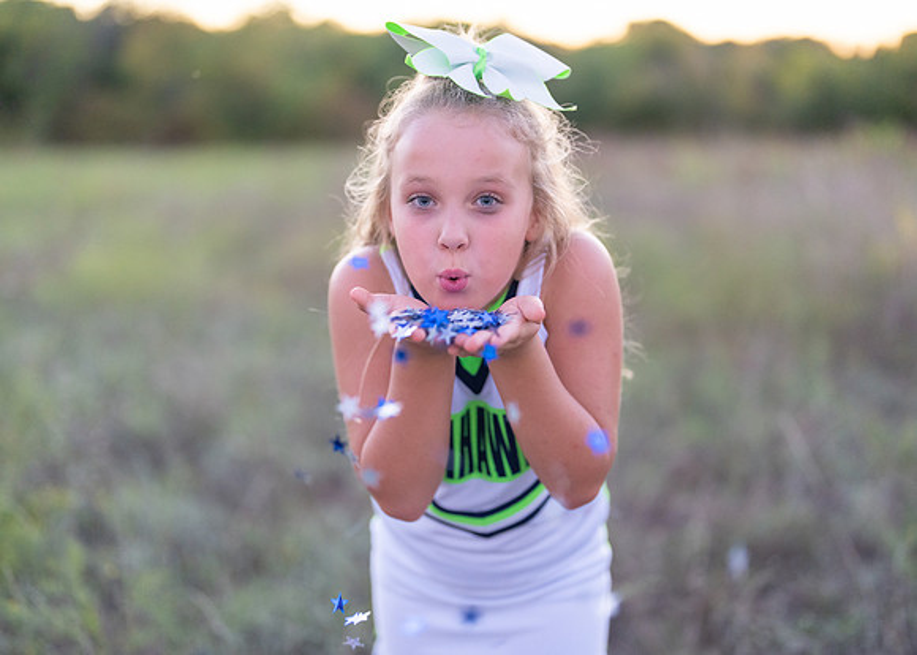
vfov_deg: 26.7
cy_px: 329
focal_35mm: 53
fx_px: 1382
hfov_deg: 36.7
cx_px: 470
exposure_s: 1/800
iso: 1250
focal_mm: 50
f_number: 1.2
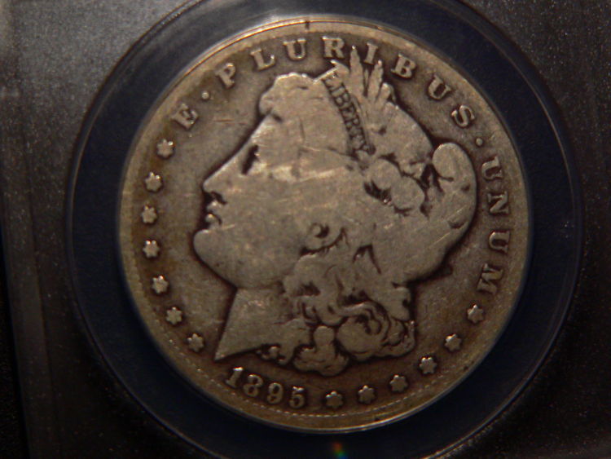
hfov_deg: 18.4
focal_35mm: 107
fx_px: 1889
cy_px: 230
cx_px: 306
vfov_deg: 13.8
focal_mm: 17.9
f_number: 3.3
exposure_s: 1/320
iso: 200
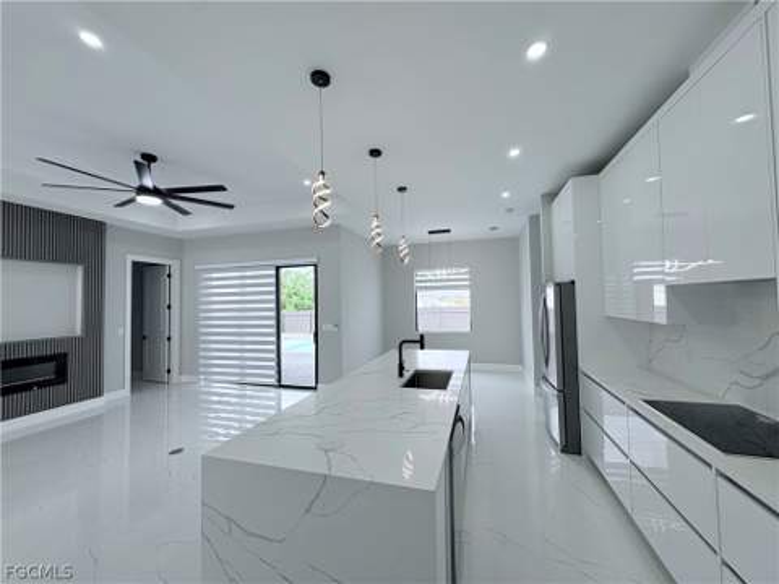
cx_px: 390
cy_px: 292
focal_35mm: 14
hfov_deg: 102.1
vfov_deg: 85.7
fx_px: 315
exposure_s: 1/230
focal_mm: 2.22
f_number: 2.2
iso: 64
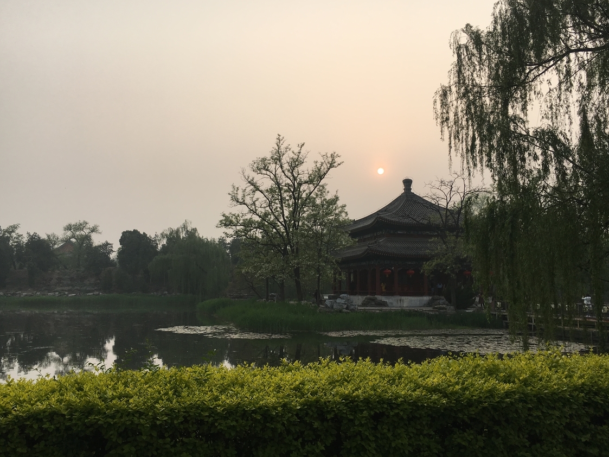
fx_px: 545
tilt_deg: +8.3
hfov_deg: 58.3
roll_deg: -0.5
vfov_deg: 45.4
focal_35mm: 31
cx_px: 286
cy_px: 217
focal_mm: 4.15
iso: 25
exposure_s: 1/693
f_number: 2.2
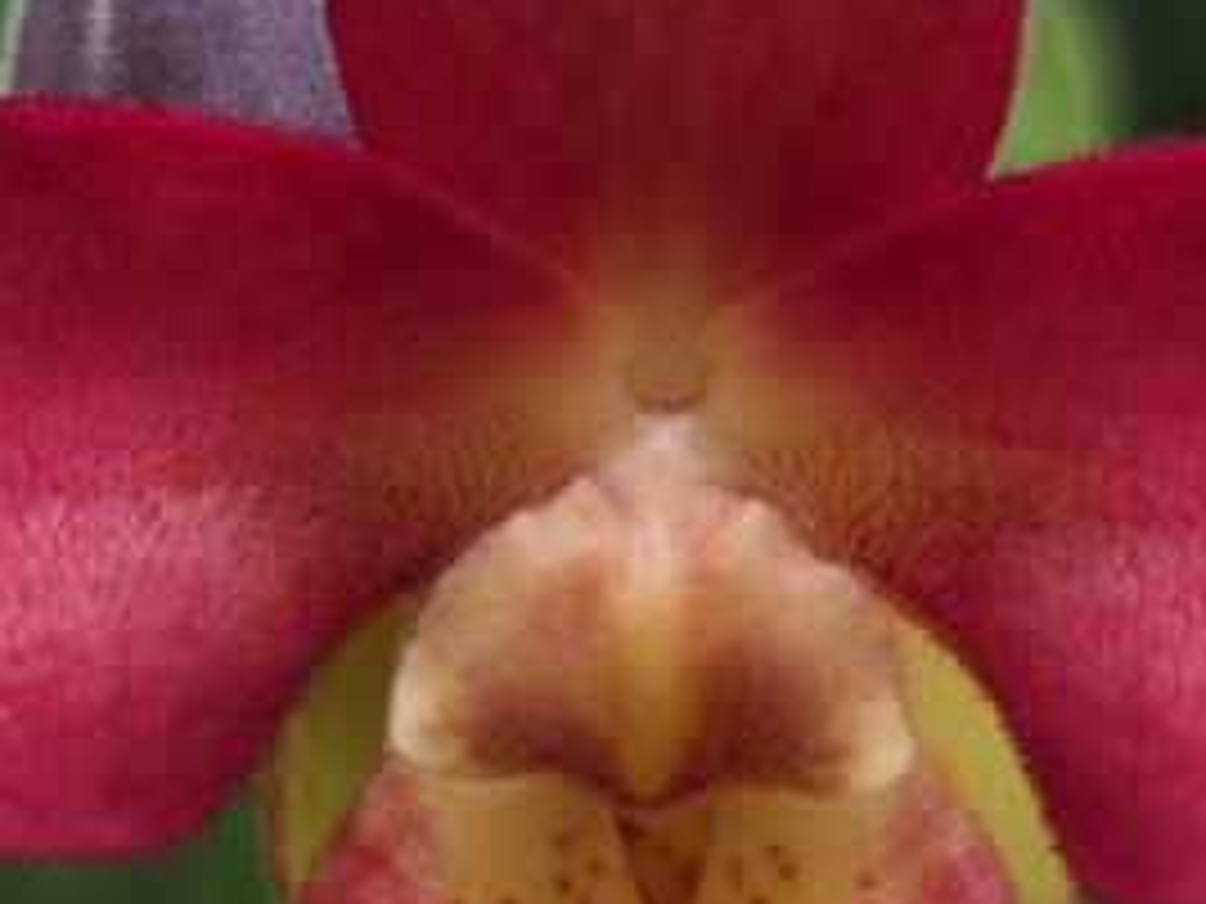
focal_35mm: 103
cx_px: 382
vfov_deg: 14.4
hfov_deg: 19.0
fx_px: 3588
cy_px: 531
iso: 160
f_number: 1.7
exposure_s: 1/180
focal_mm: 6.3
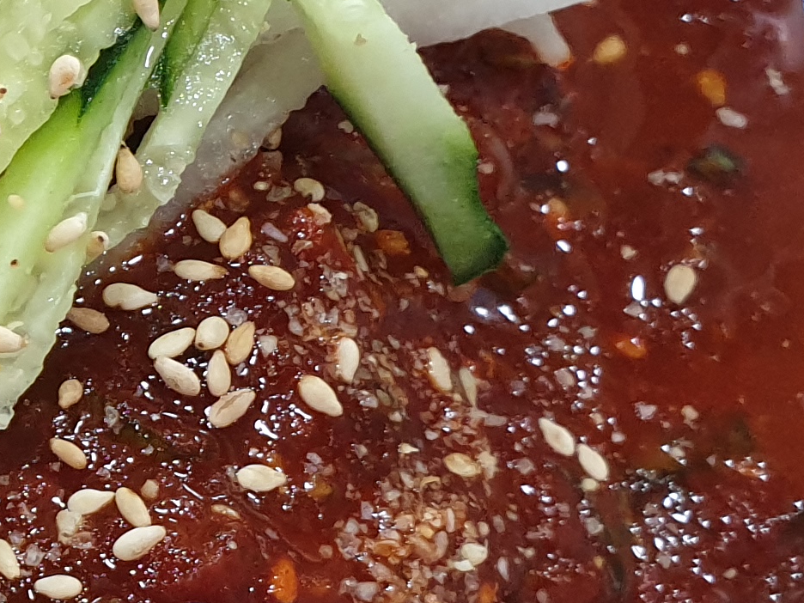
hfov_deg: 16.0
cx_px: -439
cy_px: 213
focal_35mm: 112
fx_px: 2601
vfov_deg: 13.2
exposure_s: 1/60
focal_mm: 4.3
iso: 160
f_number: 2.4
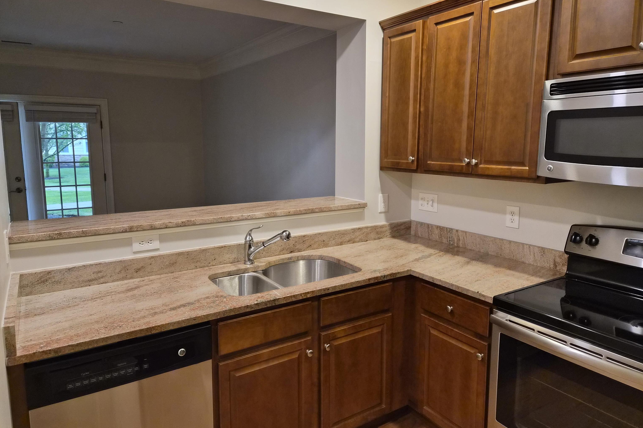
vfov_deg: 53.1
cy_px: 200
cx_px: 321
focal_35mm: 24
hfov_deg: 73.7
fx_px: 429
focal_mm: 5.4
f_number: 1.8
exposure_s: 1/120
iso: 640
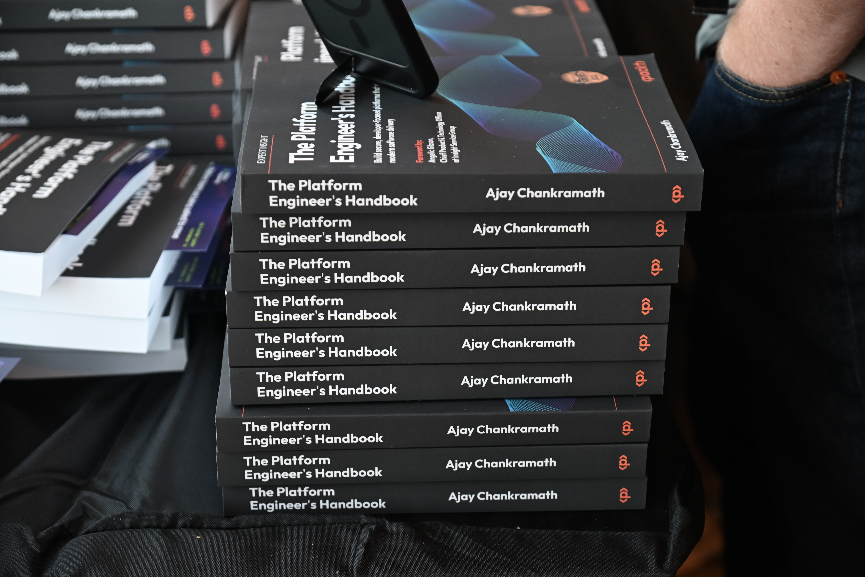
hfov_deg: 24.8
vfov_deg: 16.7
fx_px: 1970
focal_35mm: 82
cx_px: 432
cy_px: 288
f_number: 5
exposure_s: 1/200
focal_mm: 82
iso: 1600
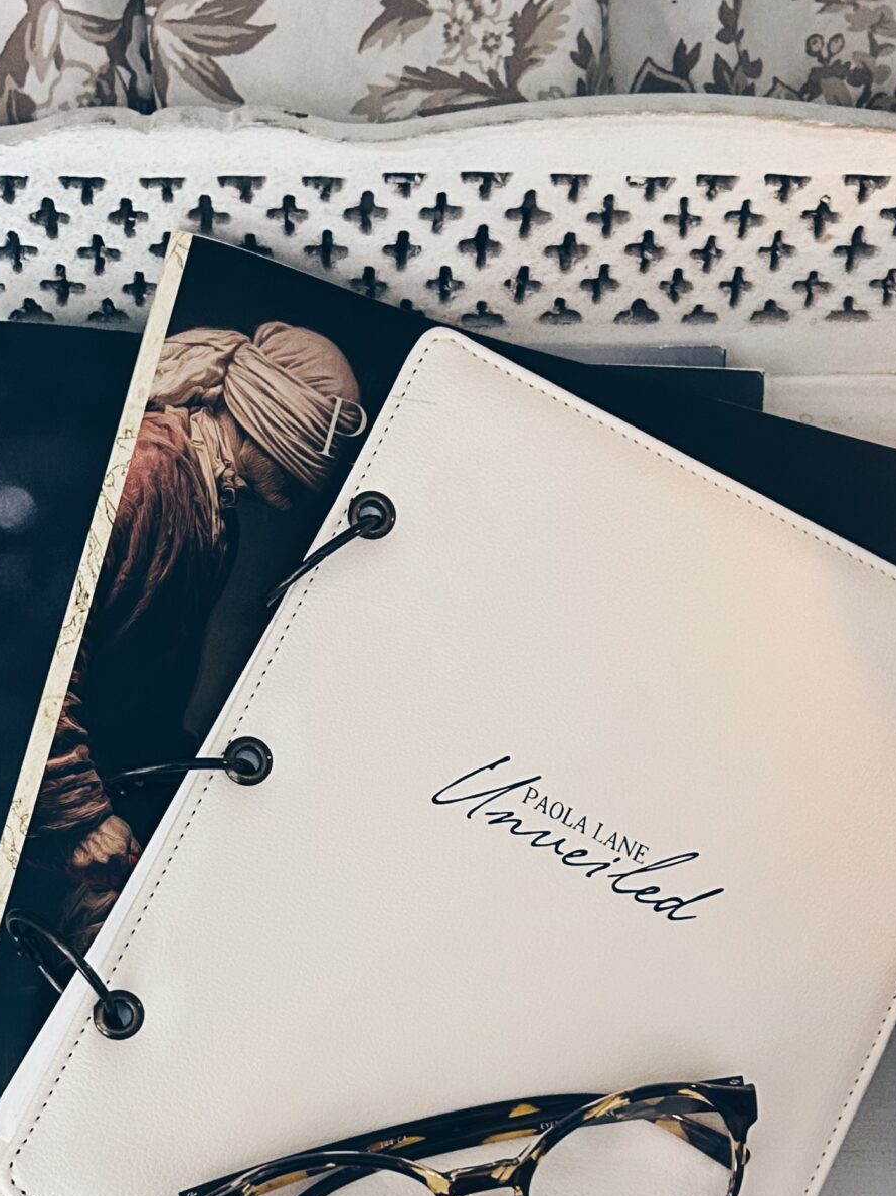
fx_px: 1934
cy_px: 911
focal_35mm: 56
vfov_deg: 33.6
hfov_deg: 26.1
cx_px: 371
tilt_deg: -86.1
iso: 320
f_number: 1.5
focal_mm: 5.7
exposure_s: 1/60
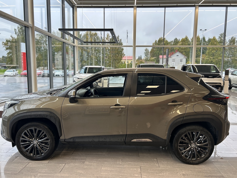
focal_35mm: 26
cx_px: 118
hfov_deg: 67.3
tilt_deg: -6.3
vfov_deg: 53.1
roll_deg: -0.3
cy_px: 89
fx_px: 178
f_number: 1.5
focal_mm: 5.7
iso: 40
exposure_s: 1/188
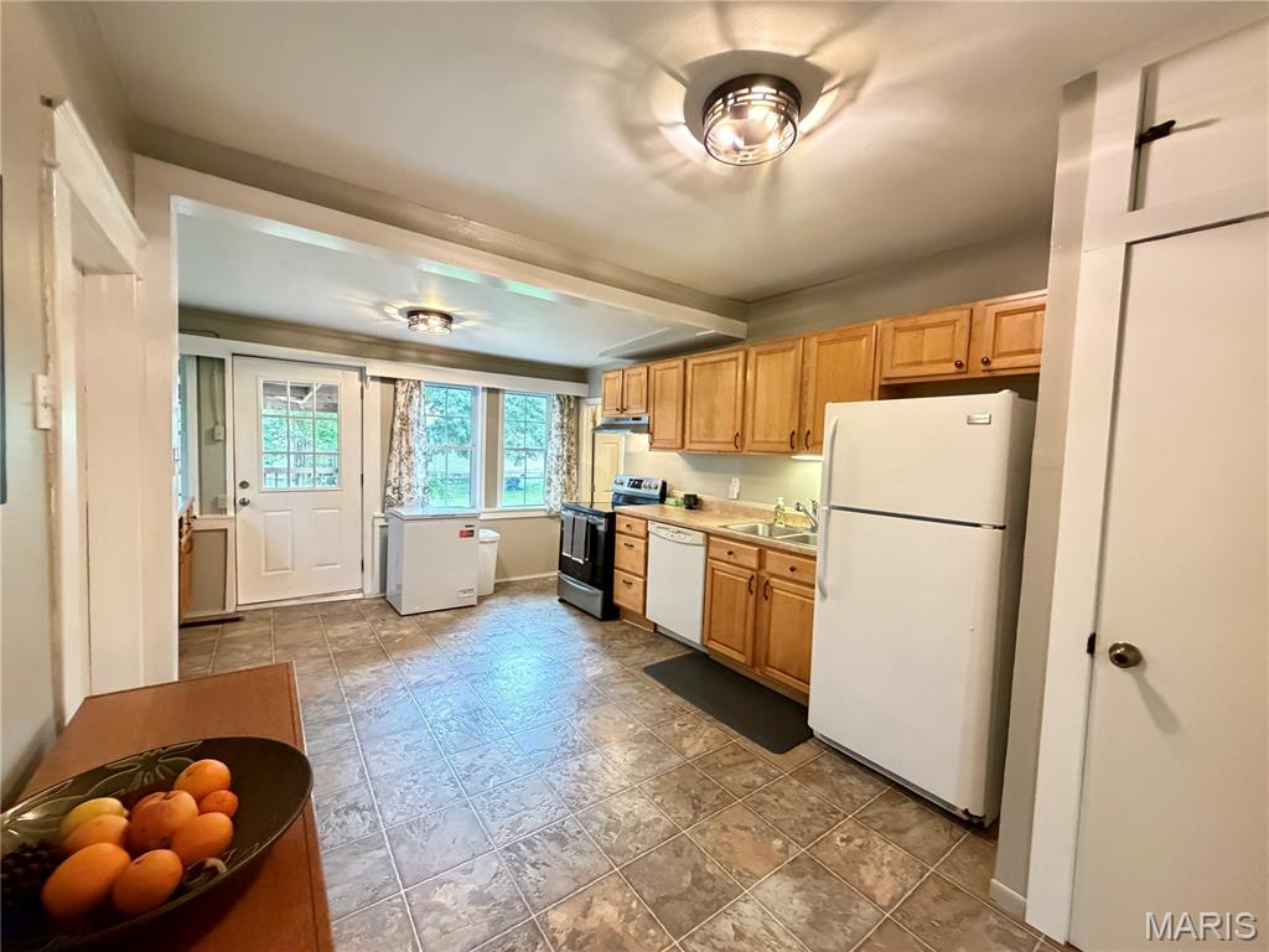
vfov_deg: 85.7
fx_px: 513
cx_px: 634
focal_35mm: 14
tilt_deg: -1.6
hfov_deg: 102.1
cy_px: 476
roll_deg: -1.1
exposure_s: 1/60
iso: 800
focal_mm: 2.22
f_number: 2.2
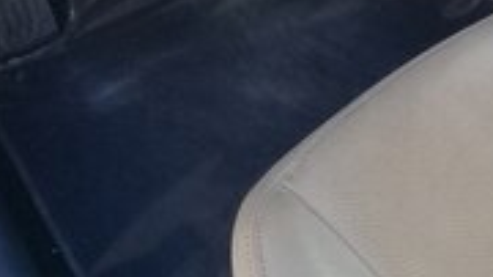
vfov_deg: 11.9
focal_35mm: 93
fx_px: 1215
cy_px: -225
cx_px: 474
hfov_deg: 22.2
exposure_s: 1/50
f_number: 2.2
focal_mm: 3.3
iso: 50
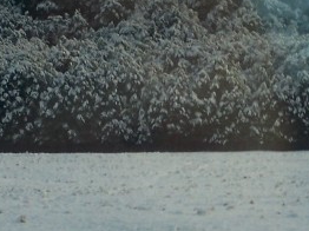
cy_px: 248
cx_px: 269
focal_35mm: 321
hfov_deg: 6.2
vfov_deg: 4.6
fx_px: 2863
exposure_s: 1/250
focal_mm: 17.5
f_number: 3.2
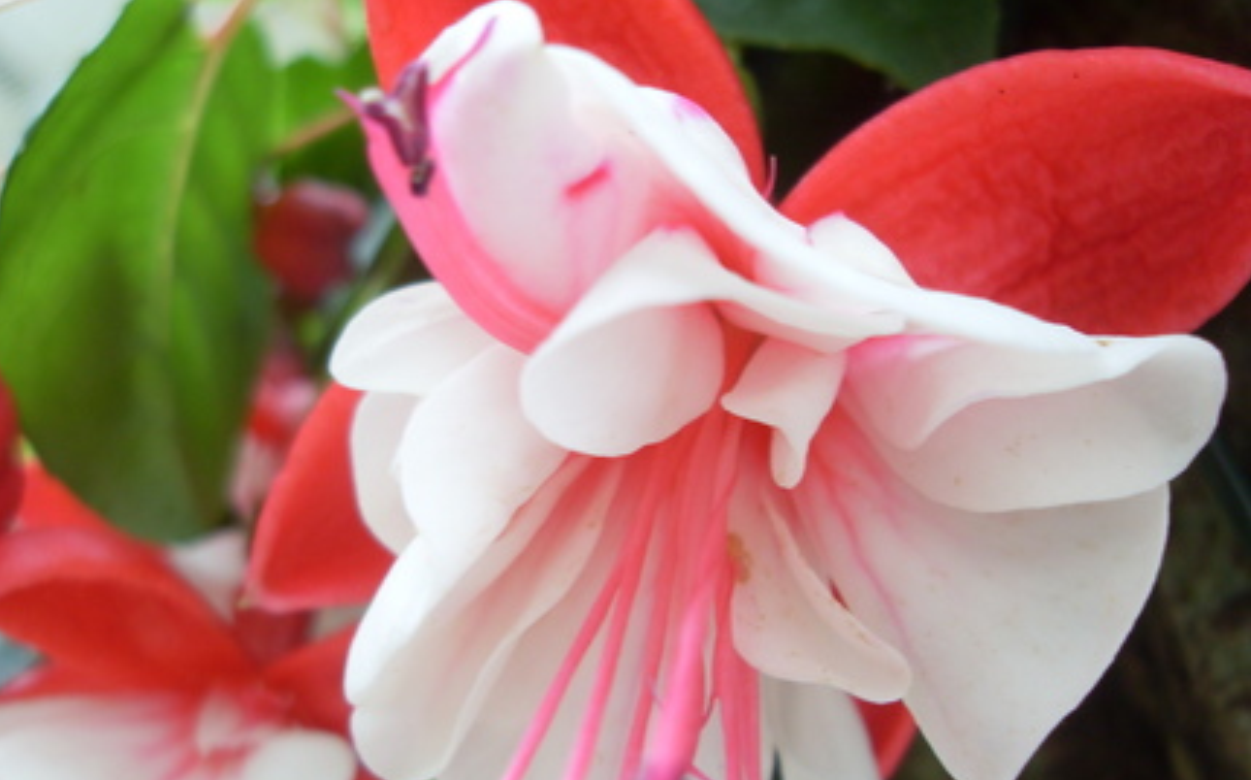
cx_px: 617
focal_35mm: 38
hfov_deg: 51.6
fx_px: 1295
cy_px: 454
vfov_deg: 33.4
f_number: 2.8
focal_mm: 6.3
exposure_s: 1/60
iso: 100
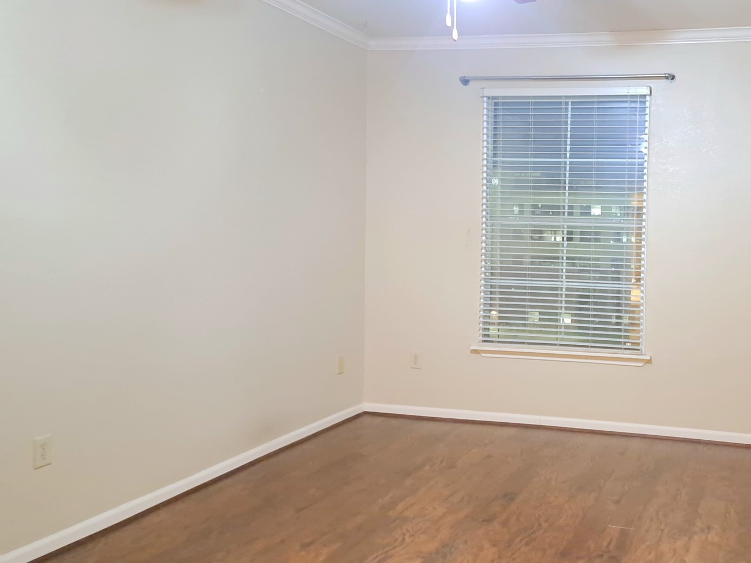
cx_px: 573
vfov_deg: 38.6
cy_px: 262
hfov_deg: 48.0
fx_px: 803
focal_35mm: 37
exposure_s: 1/20
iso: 1600
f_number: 1.8
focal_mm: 5.23
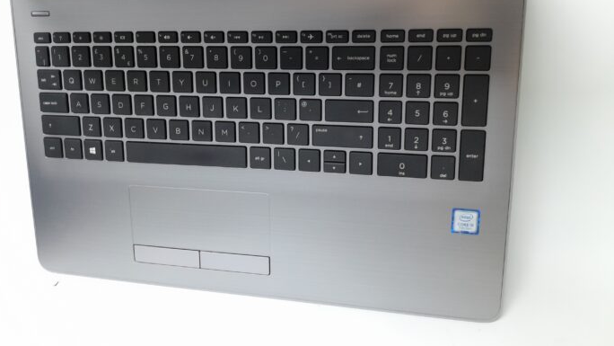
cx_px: 301
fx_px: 472
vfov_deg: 39.9
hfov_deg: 66.1
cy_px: 126
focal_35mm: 29
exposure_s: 1/50
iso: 160
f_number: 1.8
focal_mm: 3.98
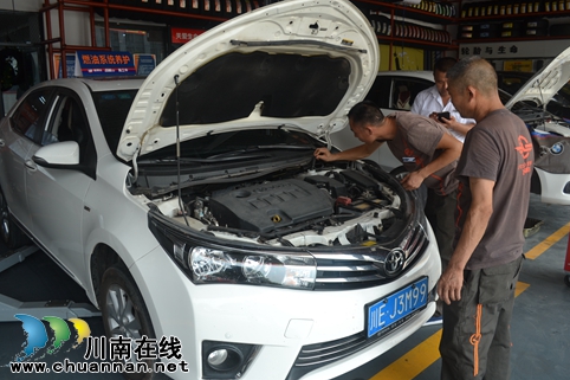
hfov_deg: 65.5
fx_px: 443
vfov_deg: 46.4
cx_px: 284
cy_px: 192
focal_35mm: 28
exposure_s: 1/125
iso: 100
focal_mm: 18
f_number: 5.6
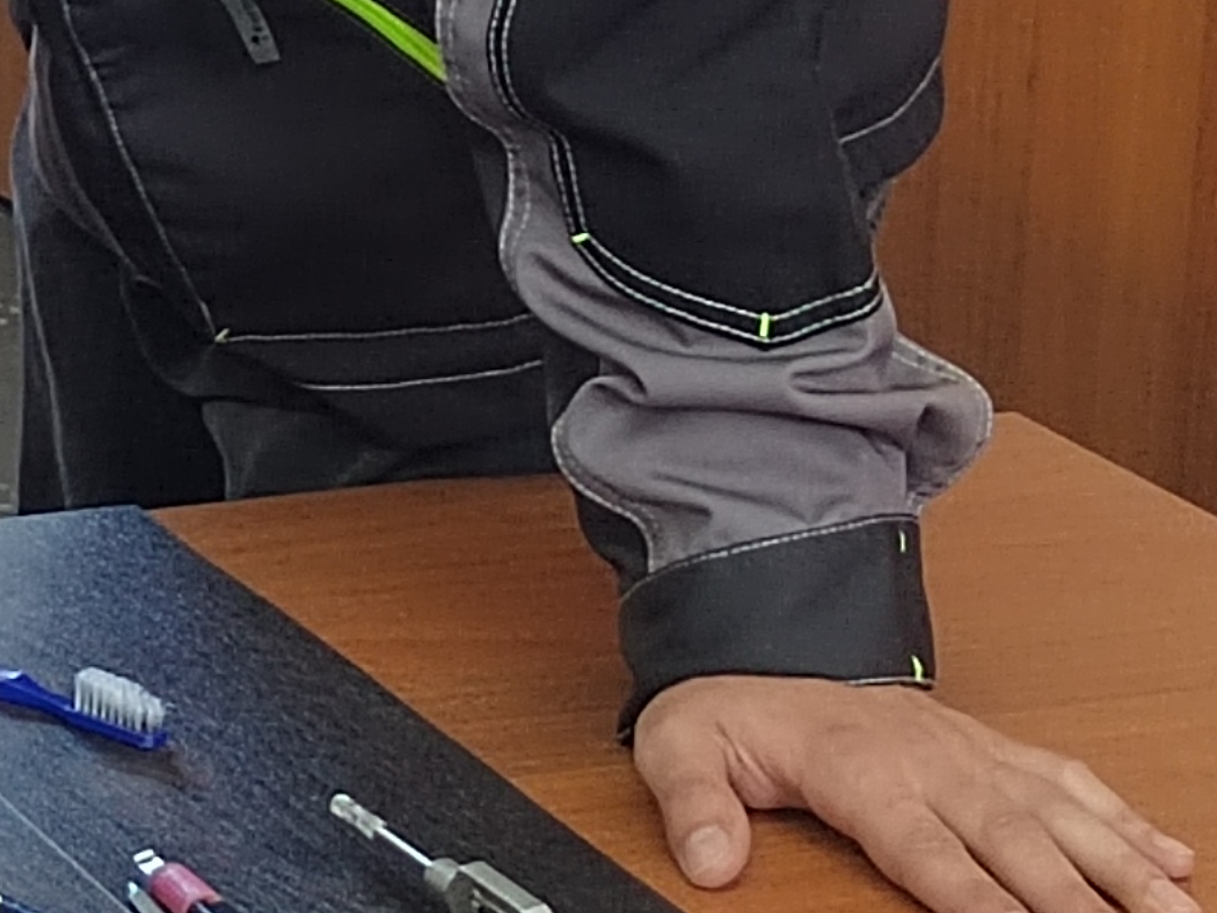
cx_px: -781
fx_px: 6013
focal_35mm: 171
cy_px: -320
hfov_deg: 11.0
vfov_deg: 8.5
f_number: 1.9
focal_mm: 5.52
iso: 1053
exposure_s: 1/100
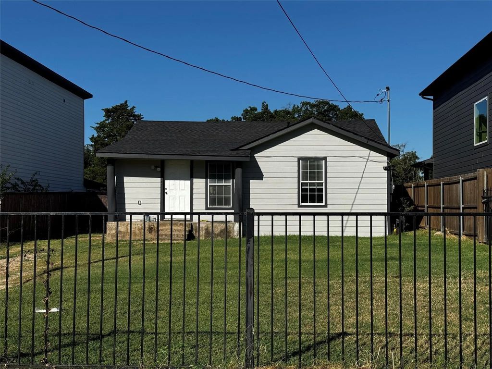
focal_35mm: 48
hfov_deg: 39.7
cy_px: 184
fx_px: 682
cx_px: 246
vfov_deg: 30.3
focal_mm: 6.76
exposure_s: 1/7937
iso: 80
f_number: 1.78
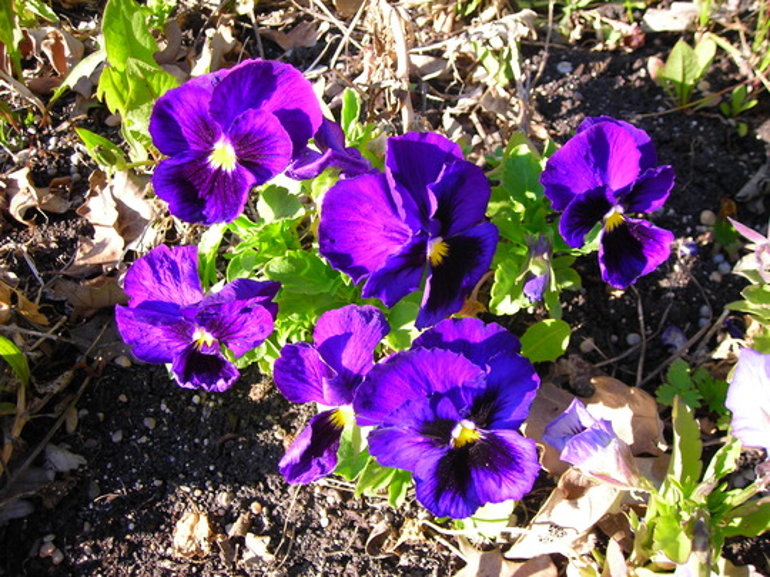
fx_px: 912
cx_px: 385
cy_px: 288
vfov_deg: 35.1
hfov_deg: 45.8
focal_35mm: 41
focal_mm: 6.8
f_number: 3.3
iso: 50
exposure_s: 1/114
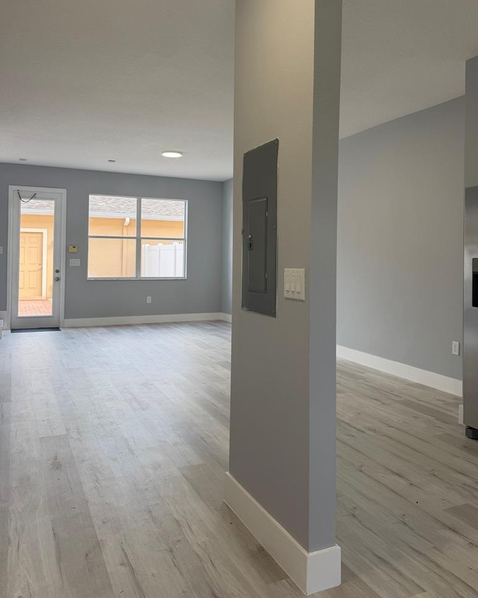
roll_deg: -0.8
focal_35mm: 29
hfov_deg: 49.9
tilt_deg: +1.4
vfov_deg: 60.1
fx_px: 513
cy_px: 246
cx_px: 258
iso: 80
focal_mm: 6.76
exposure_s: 1/184
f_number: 1.78
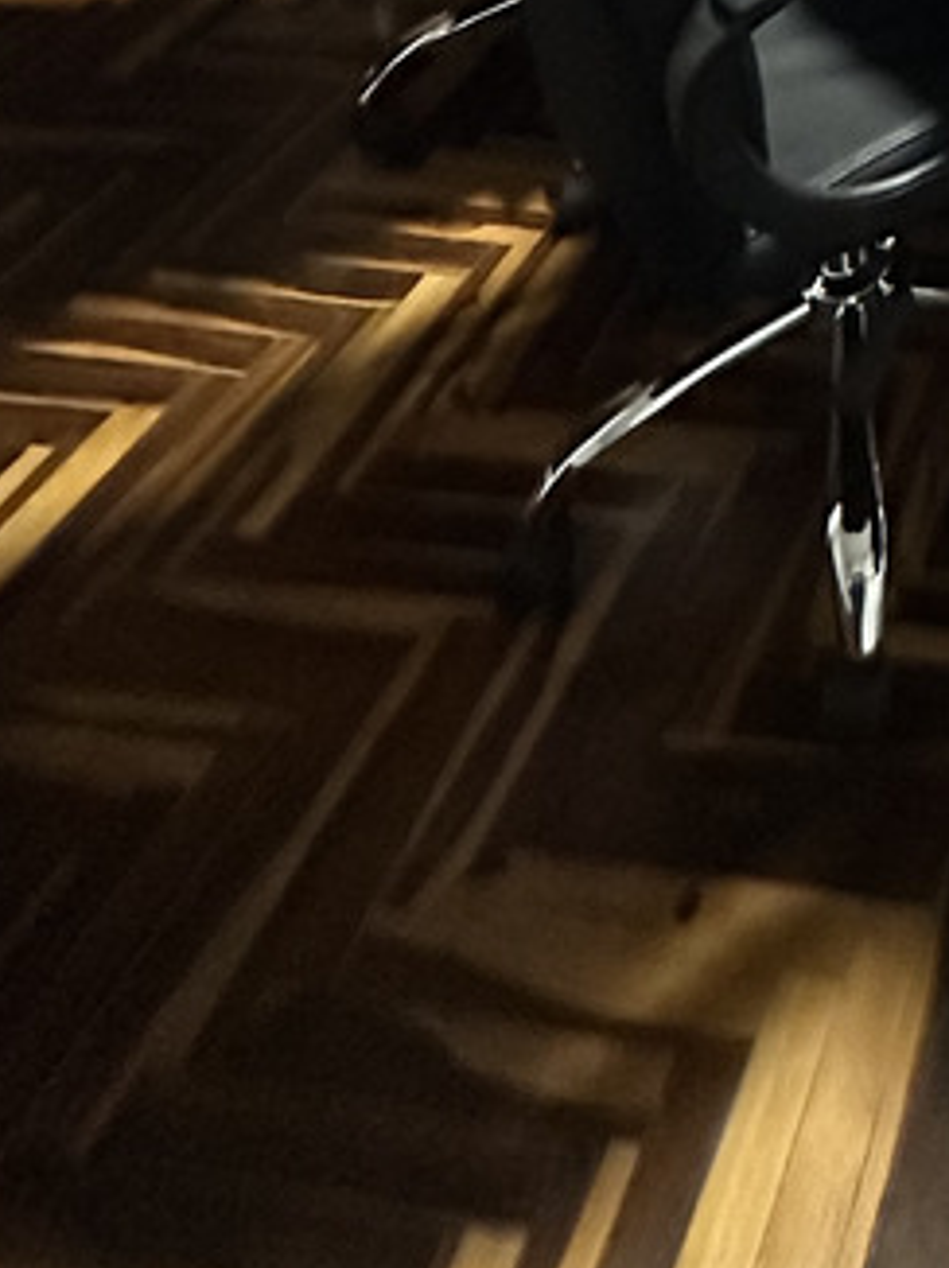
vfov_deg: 27.9
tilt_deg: -10.0
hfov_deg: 27.7
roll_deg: +1.2
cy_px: -665
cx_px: 1245
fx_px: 1574
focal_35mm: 43
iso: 1000
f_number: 2.2
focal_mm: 2.22
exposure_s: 1/60
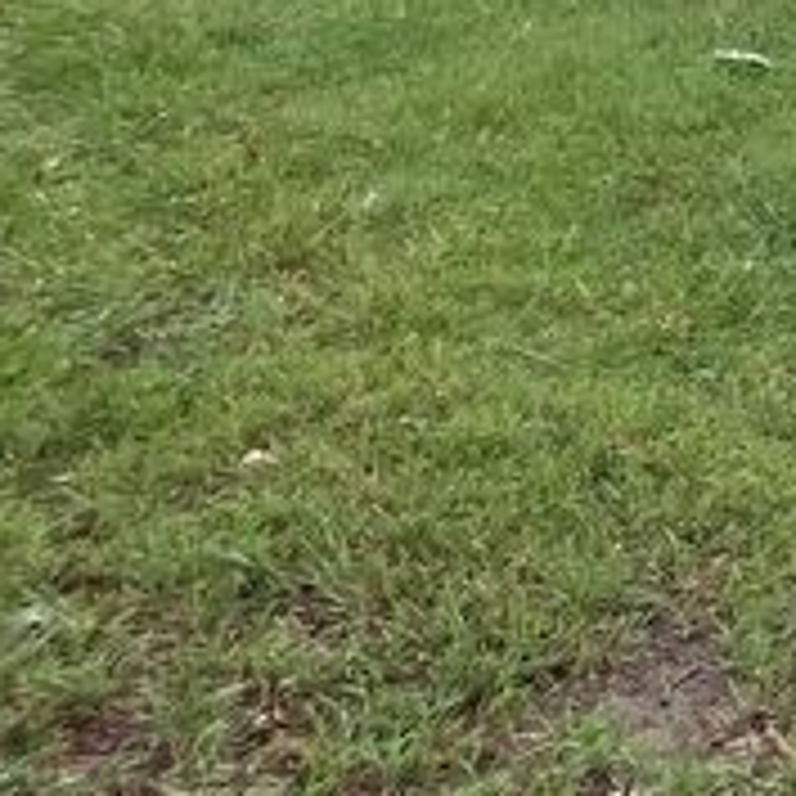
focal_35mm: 112
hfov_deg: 12.8
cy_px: -72
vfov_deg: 15.2
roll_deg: +1.4
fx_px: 2914
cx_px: 1754
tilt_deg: -13.3
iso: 32
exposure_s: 1/121
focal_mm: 3.99
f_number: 1.8
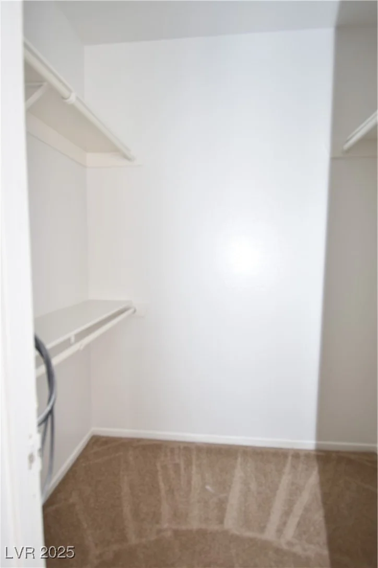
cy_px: 284
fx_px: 307
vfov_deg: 85.4
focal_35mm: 20
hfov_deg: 63.2
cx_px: 189
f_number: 4.8
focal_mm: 13
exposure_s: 1/8
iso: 160
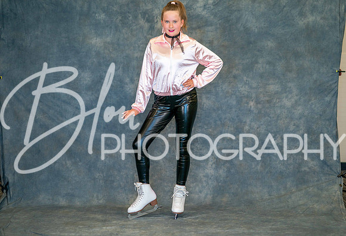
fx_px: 894
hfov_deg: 21.9
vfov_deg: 15.0
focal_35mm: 92
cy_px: 110
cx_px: 183
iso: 500
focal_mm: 85
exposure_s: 1/250
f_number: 1.6
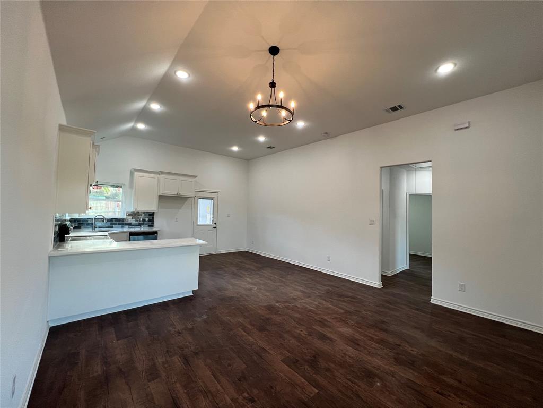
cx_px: 272
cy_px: 204
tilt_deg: +1.4
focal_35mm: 13
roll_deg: -2.2
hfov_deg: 106.2
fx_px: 204
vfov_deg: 89.9
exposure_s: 1/120
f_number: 1.8
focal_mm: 1.57
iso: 160
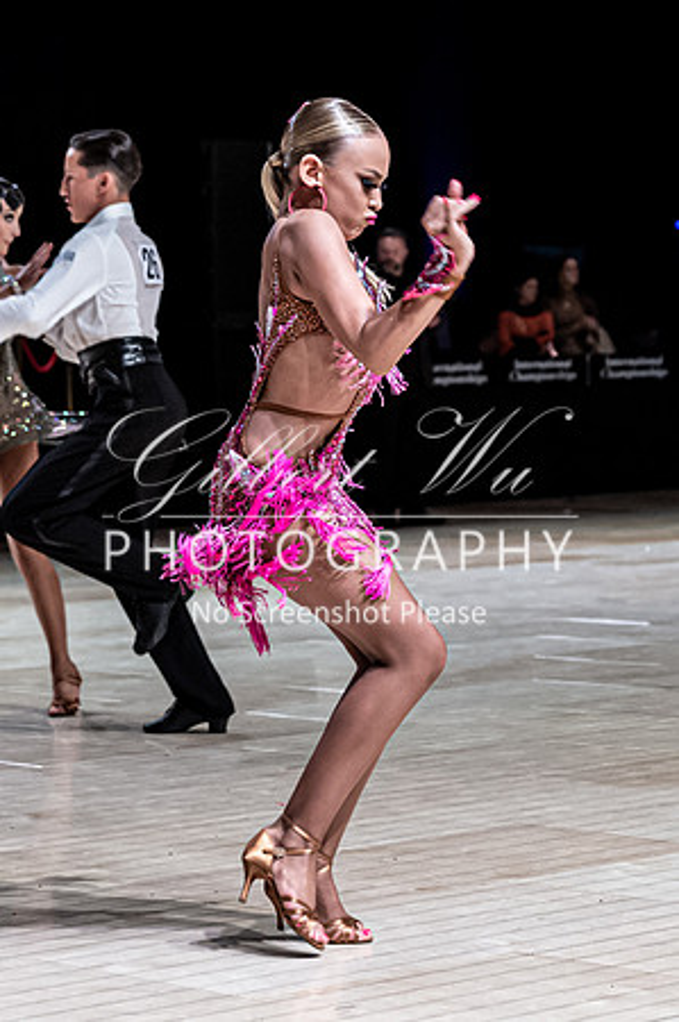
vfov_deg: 16.2
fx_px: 3589
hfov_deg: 10.8
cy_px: 434
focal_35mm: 127
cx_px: 286
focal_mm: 65
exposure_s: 1/400
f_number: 3.3
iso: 3200
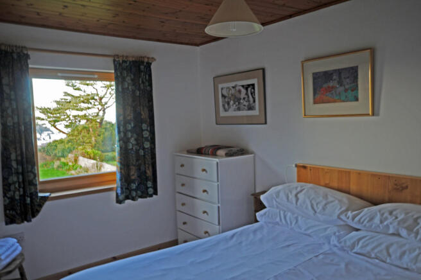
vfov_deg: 43.5
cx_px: 210
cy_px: 140
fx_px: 350
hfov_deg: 62.0
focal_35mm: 30
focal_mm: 20
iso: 200
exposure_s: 1/10
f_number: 5.6
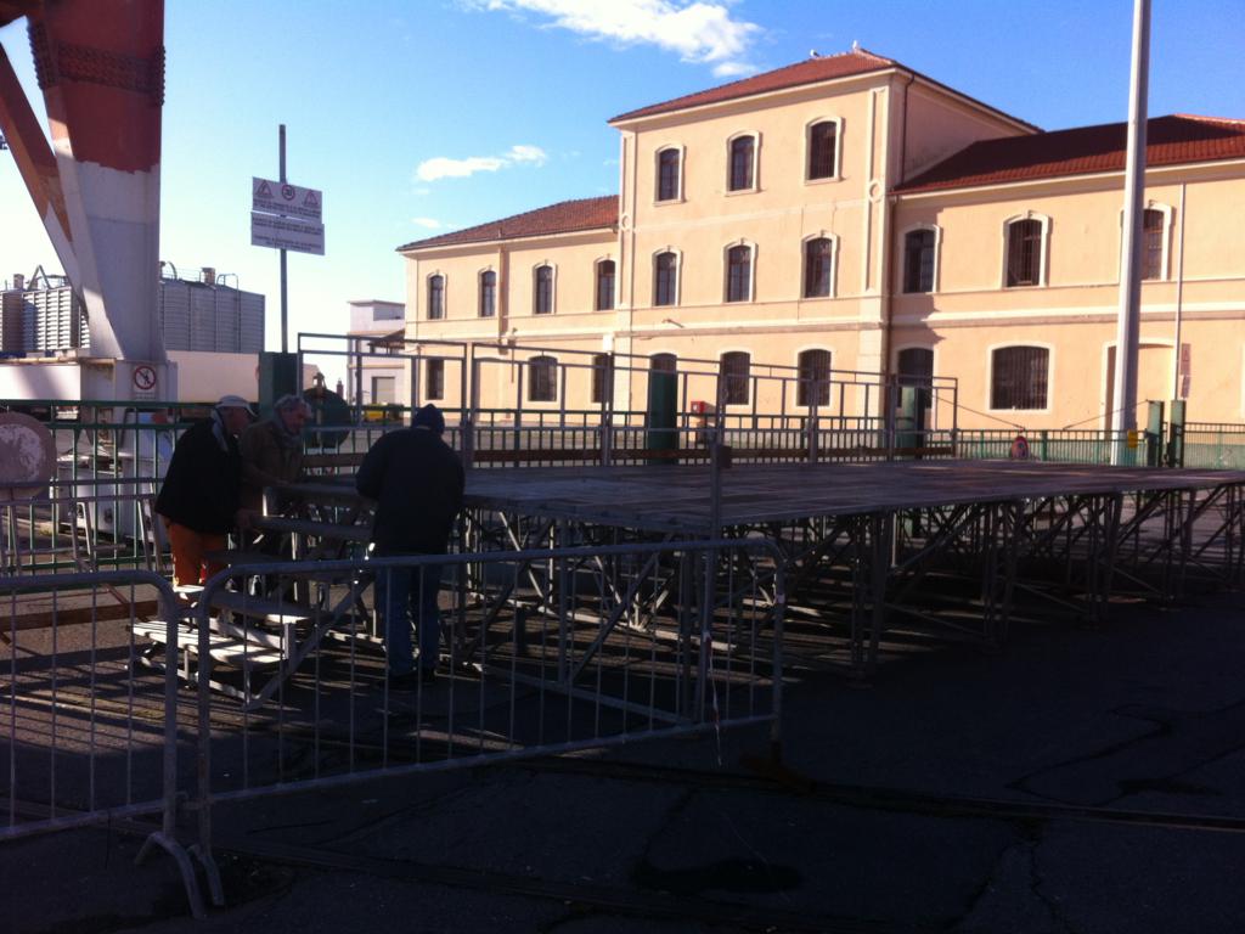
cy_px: 467
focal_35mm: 35
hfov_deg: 52.6
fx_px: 1259
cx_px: 622
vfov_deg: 40.7
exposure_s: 1/686
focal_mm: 3.85
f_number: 2.8
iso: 80
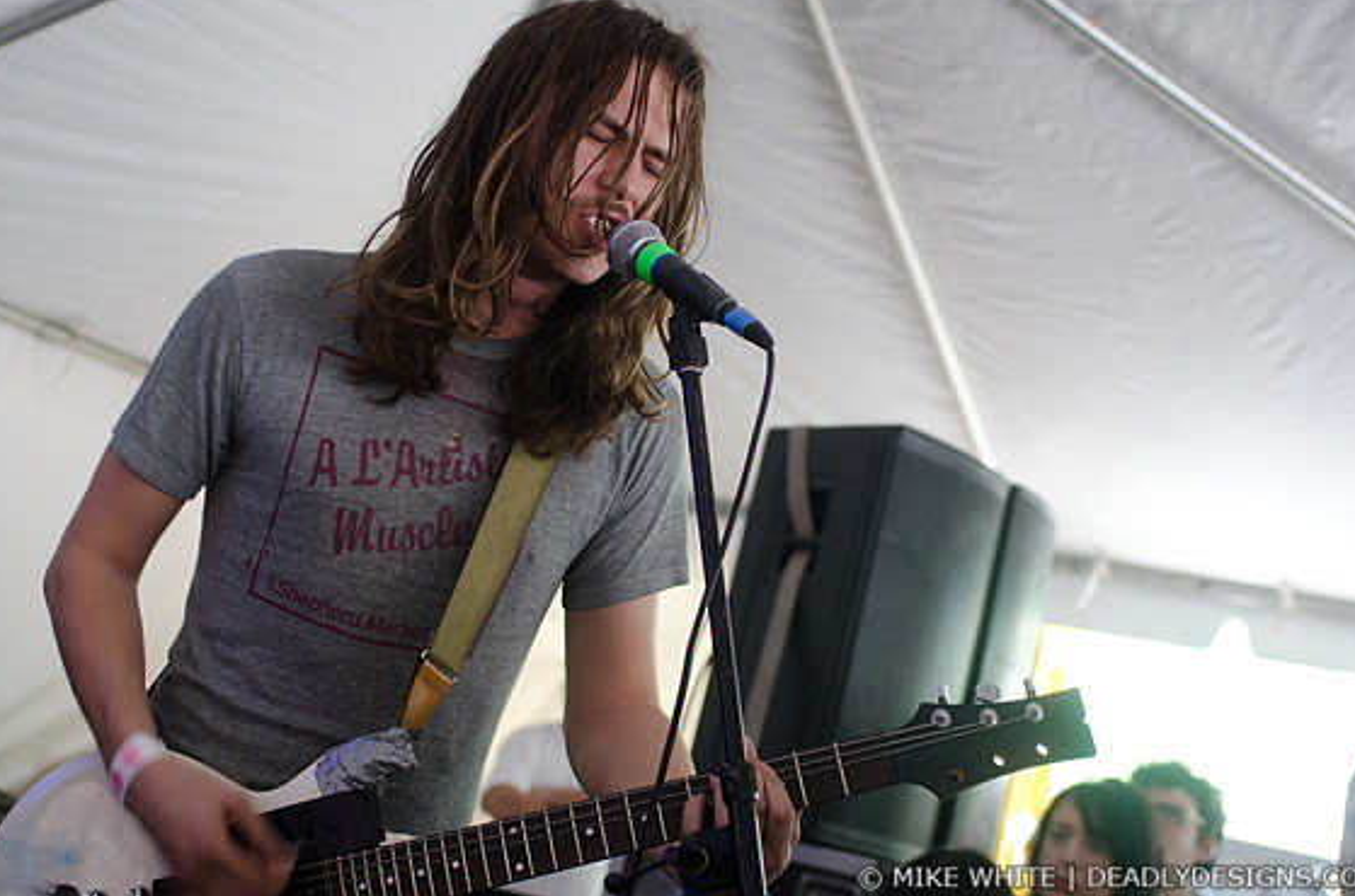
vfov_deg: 24.7
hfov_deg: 36.6
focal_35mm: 55
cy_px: 433
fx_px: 2047
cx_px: 691
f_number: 2.8
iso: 400
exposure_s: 1/60
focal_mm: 35
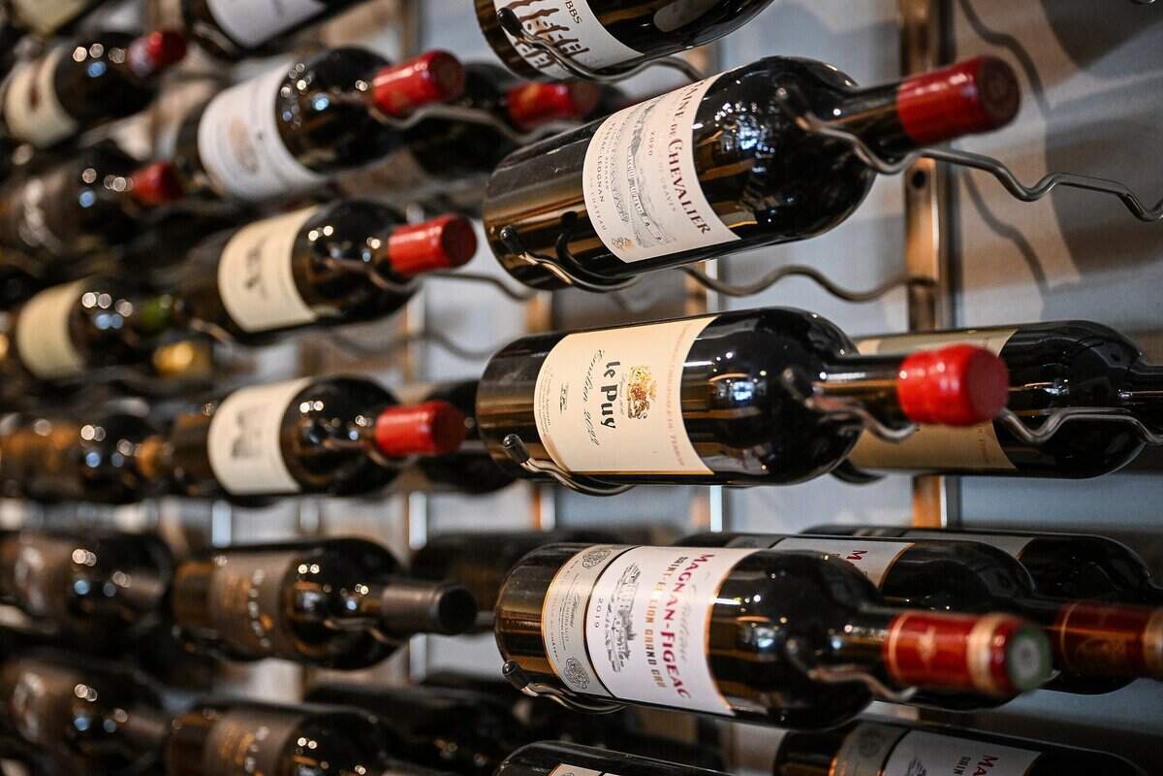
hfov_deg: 38.9
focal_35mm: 51
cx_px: 582
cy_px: 388
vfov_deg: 26.5
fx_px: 1647
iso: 5000
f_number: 2.8
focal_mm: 51
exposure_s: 1/200
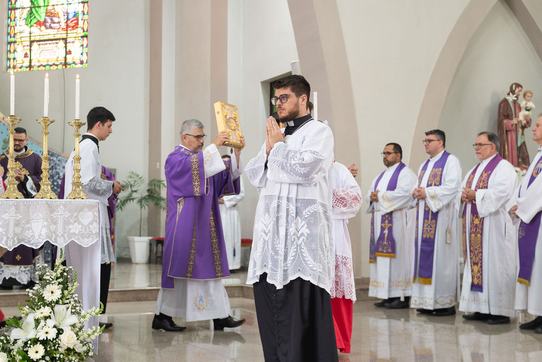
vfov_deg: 25.7
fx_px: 794
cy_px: 181
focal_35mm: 53
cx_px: 271
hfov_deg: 37.7
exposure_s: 1/160
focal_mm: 35
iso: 640
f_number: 2.8
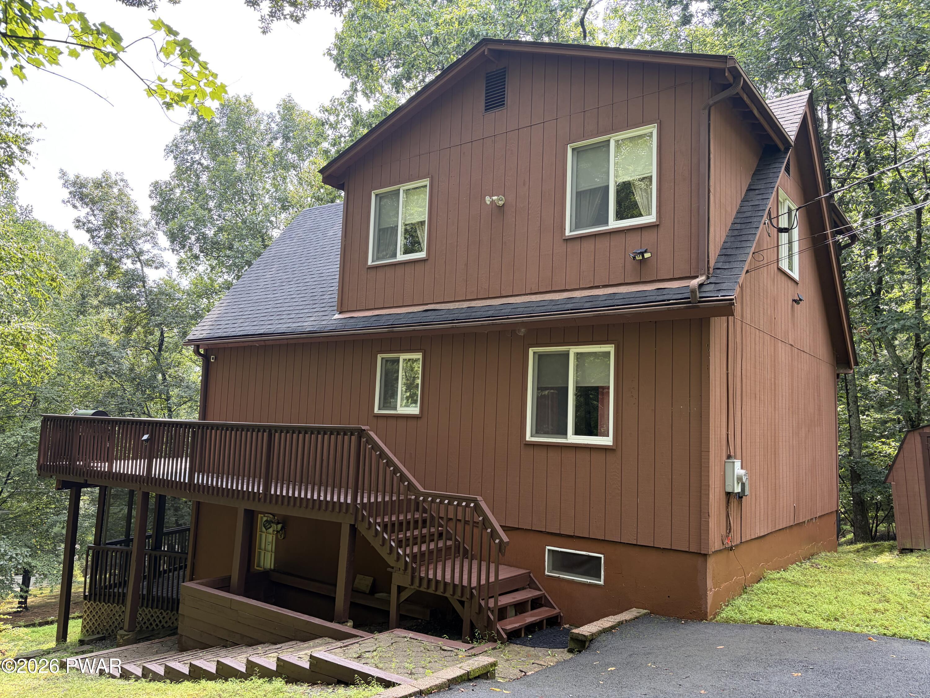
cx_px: 465
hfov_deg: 67.3
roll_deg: -1.9
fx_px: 699
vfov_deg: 53.1
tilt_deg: +8.0
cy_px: 349
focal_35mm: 26
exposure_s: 1/248
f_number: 1.6
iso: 50
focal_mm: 5.96
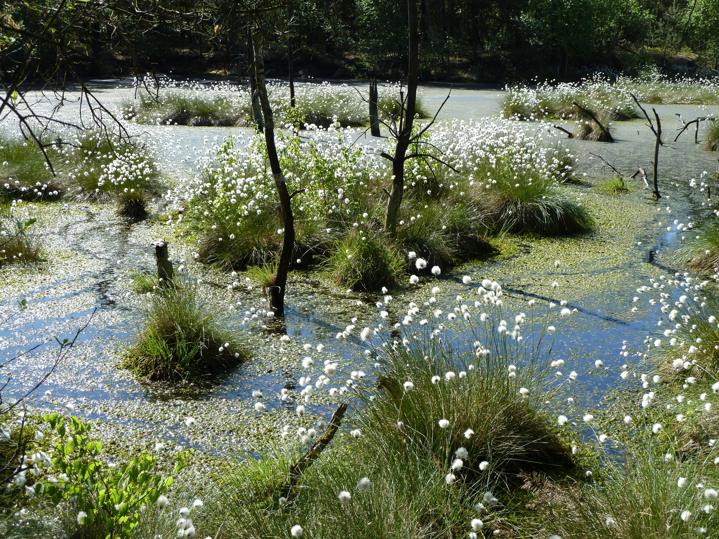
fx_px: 997
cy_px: 270
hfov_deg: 39.7
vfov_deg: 30.3
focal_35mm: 48
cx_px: 360
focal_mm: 7.9
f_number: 4
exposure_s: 1/250
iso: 80
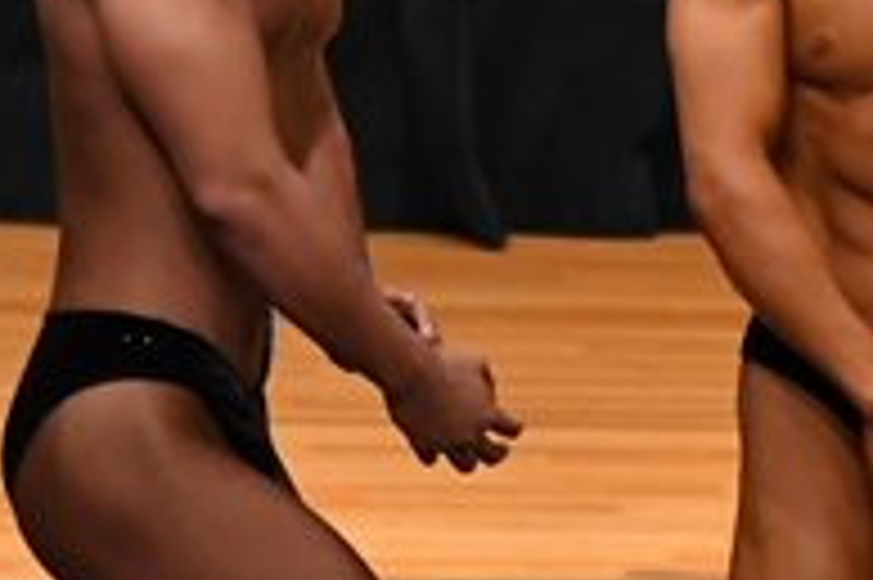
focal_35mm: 898
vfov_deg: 1.5
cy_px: 481
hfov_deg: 2.3
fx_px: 21758
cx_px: 1181
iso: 4000
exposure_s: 1/400
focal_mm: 150
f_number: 5.6
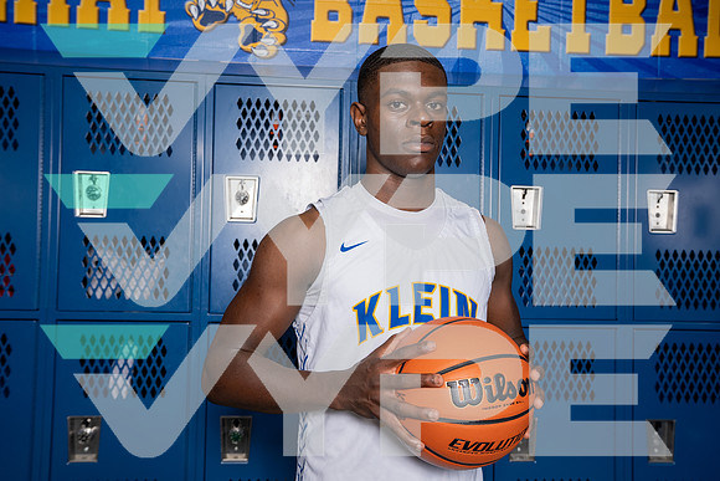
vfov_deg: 36.9
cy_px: 240
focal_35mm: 36
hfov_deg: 53.1
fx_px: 720
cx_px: 360
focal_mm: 36
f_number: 5.6
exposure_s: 1/200
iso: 320
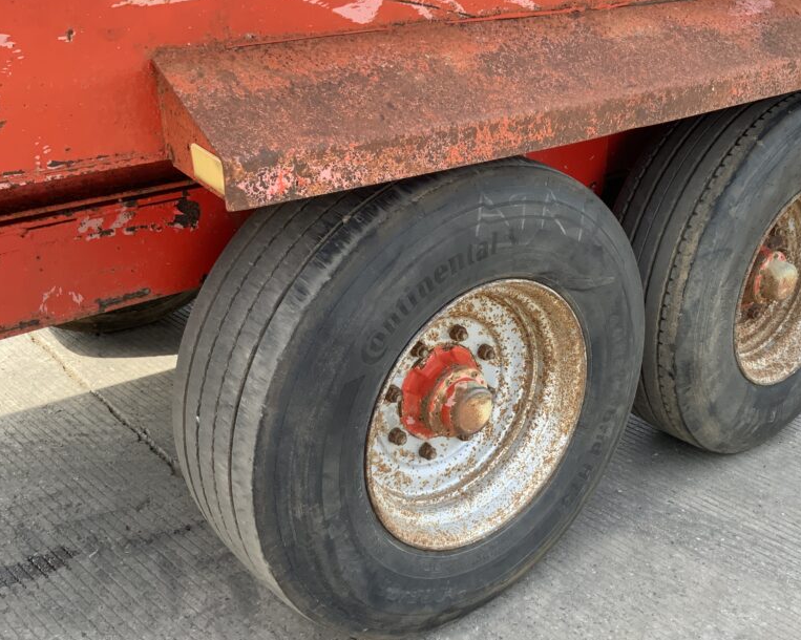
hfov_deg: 47.5
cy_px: 362
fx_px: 901
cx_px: 501
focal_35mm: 38
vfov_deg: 39.1
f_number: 1.8
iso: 16
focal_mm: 3
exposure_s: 1/240
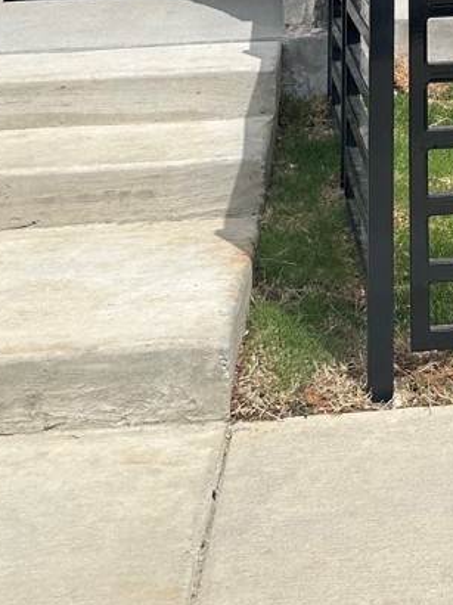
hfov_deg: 15.6
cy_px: -441
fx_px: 1572
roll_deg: +1.3
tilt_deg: +10.0
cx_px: 592
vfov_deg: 18.0
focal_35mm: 90
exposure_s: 1/4545
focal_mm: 6.86
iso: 80
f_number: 1.78
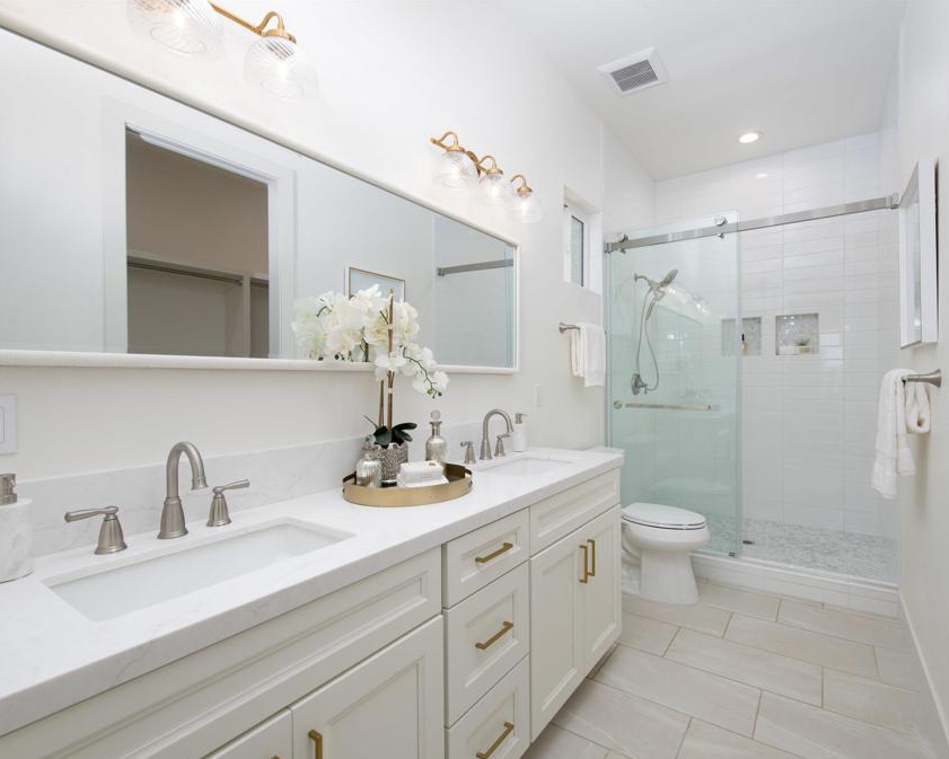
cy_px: 384
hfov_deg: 92.7
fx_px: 449
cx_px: 531
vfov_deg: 80.4
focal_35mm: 16
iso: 320
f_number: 8
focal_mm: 14
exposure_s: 1/250
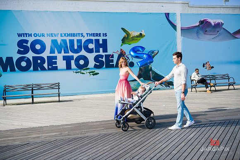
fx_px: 253
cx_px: 120
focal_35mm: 38
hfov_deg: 50.7
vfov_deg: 35.1
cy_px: 80
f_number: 5
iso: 200
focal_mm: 38
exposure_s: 1/2000
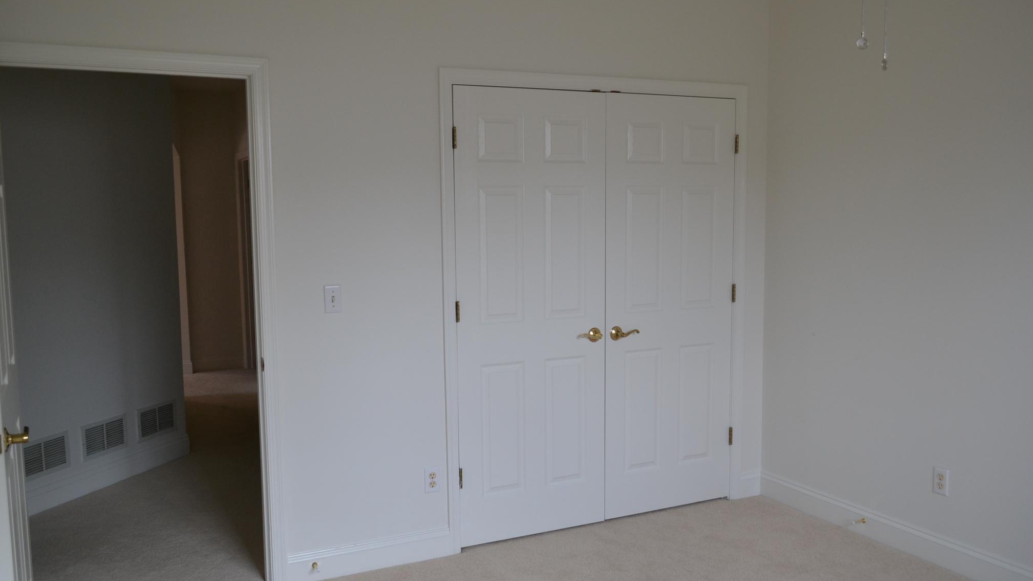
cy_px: 315
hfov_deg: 61.0
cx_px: 509
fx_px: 876
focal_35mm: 32
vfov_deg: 36.6
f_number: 4
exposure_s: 1/60
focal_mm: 20
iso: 400
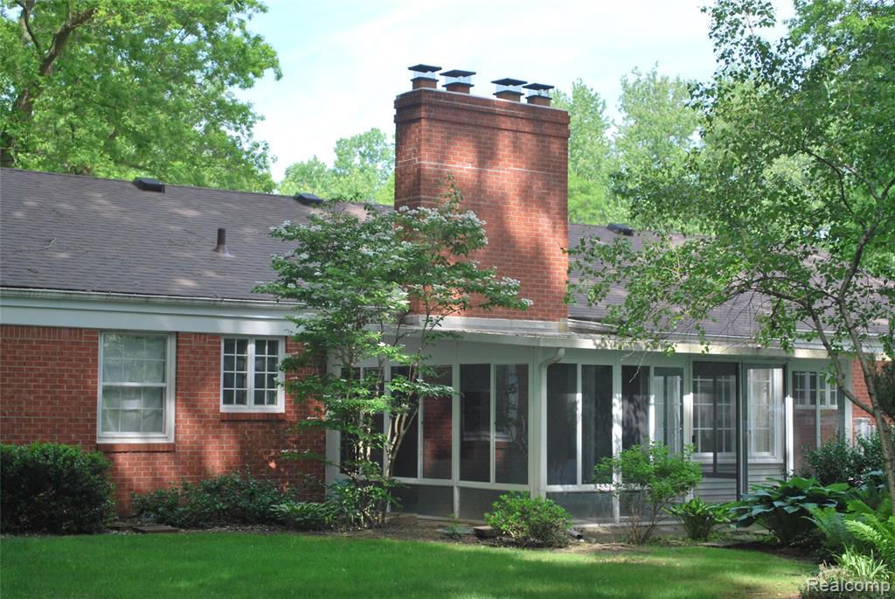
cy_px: 300
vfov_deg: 20.2
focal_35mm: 68
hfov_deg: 29.8
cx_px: 448
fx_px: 1680
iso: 100
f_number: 5.3
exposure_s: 1/125
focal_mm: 45
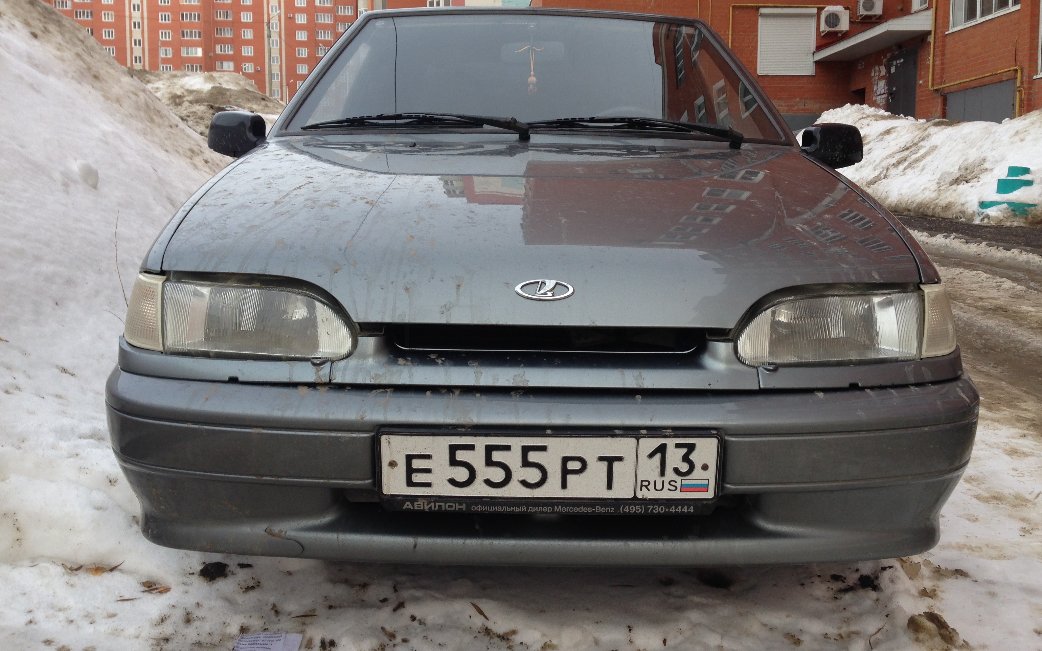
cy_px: 273
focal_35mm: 36
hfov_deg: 54.0
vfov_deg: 35.3
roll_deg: -0.8
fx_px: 1022
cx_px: 533
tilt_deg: -5.4
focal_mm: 4.12
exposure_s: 1/326
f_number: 2.4
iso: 50
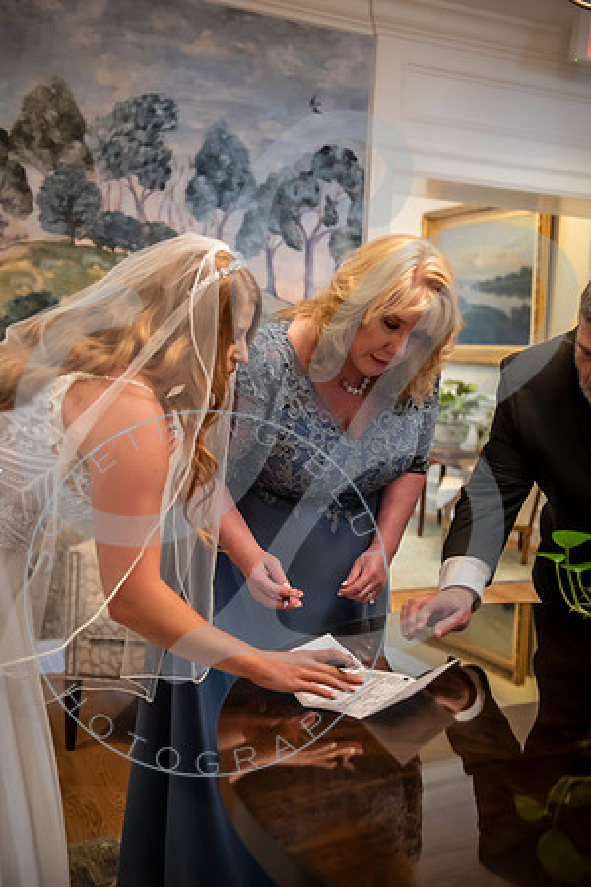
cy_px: 444
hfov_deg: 33.4
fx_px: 985
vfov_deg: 48.5
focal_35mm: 40
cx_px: 296
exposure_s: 1/125
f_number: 2.8
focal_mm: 40
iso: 2500
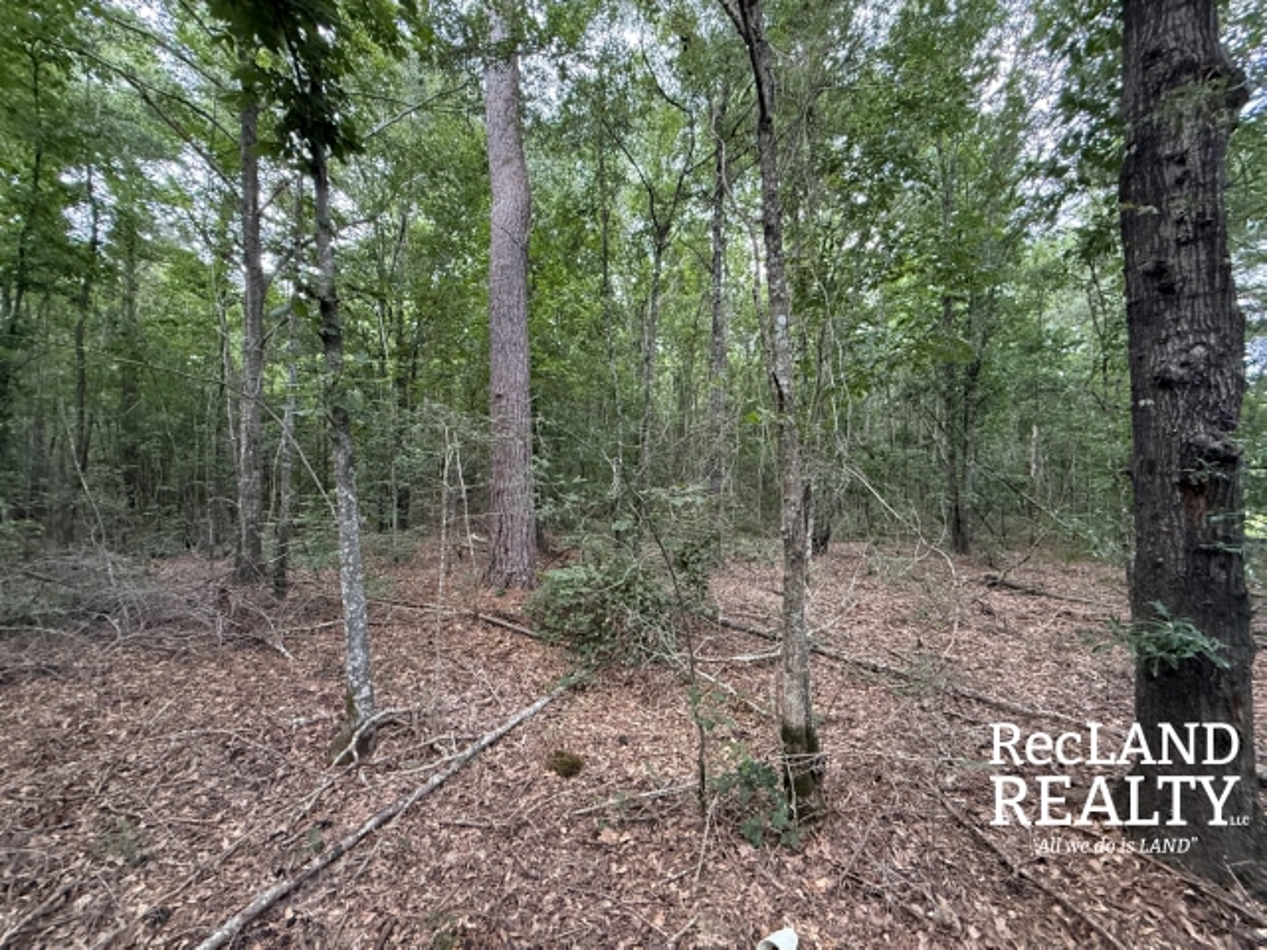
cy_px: 475
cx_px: 634
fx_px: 512
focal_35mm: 14
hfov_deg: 102.1
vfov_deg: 85.7
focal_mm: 2.22
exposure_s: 1/91
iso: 320
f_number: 2.2
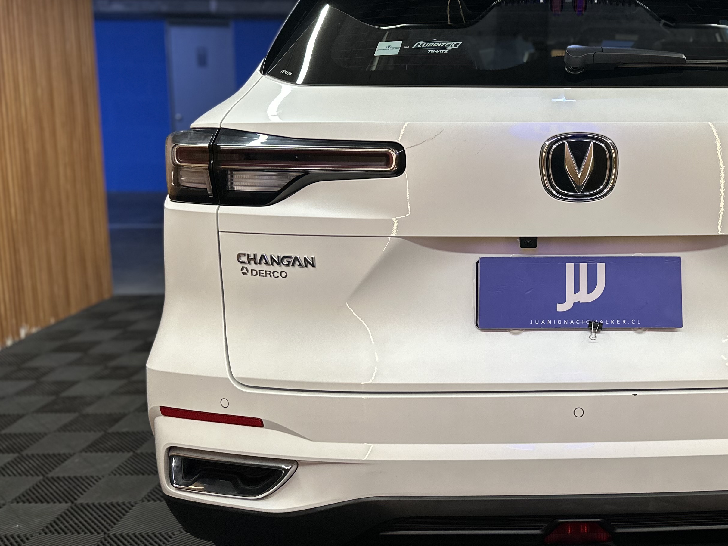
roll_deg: +0.1
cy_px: 201
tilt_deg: -6.8
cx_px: 572
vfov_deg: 35.7
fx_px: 841
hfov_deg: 44.7
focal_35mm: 40
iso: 200
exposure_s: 1/121
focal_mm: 6.86
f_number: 1.78
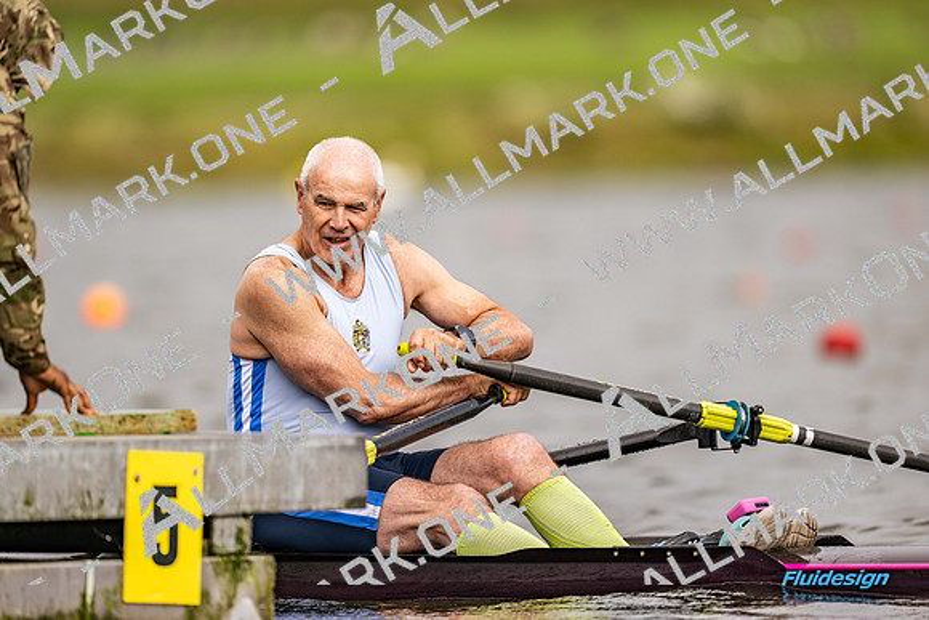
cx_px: 464
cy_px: 310
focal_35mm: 600
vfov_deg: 2.3
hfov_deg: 3.4
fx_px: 15486
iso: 220
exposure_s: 1/2500
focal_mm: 600
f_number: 4
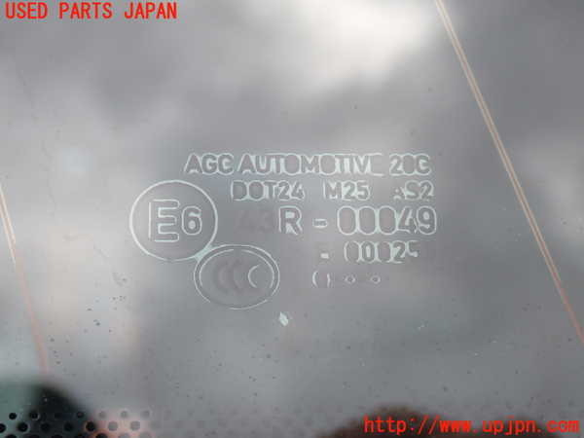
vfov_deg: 21.9
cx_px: 292
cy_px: 219
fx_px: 1130
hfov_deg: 29.0
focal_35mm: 67
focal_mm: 11.88
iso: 100
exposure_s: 1/125
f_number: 3.8
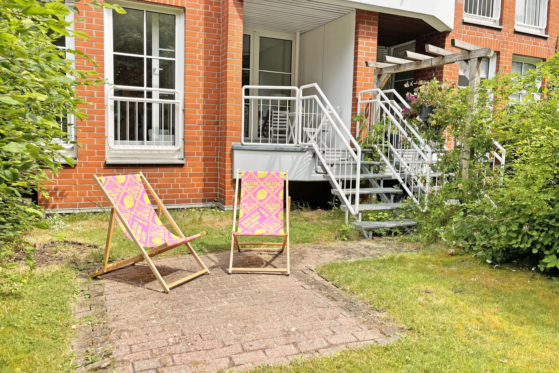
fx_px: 419
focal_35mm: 27
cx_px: 282
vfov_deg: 47.9
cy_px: 174
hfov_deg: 67.4
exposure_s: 1/1553
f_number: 1.6
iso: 32
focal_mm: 5.1
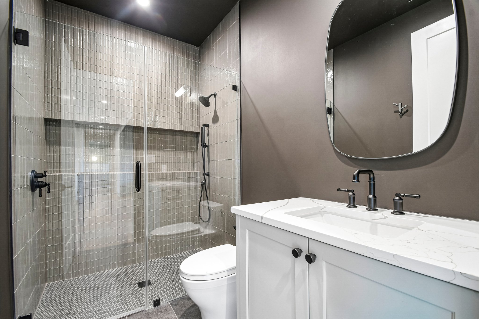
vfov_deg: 77.3
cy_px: 160
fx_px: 200
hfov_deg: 100.4
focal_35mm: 15
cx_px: 240
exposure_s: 1/2.5
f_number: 8
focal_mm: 10
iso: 400
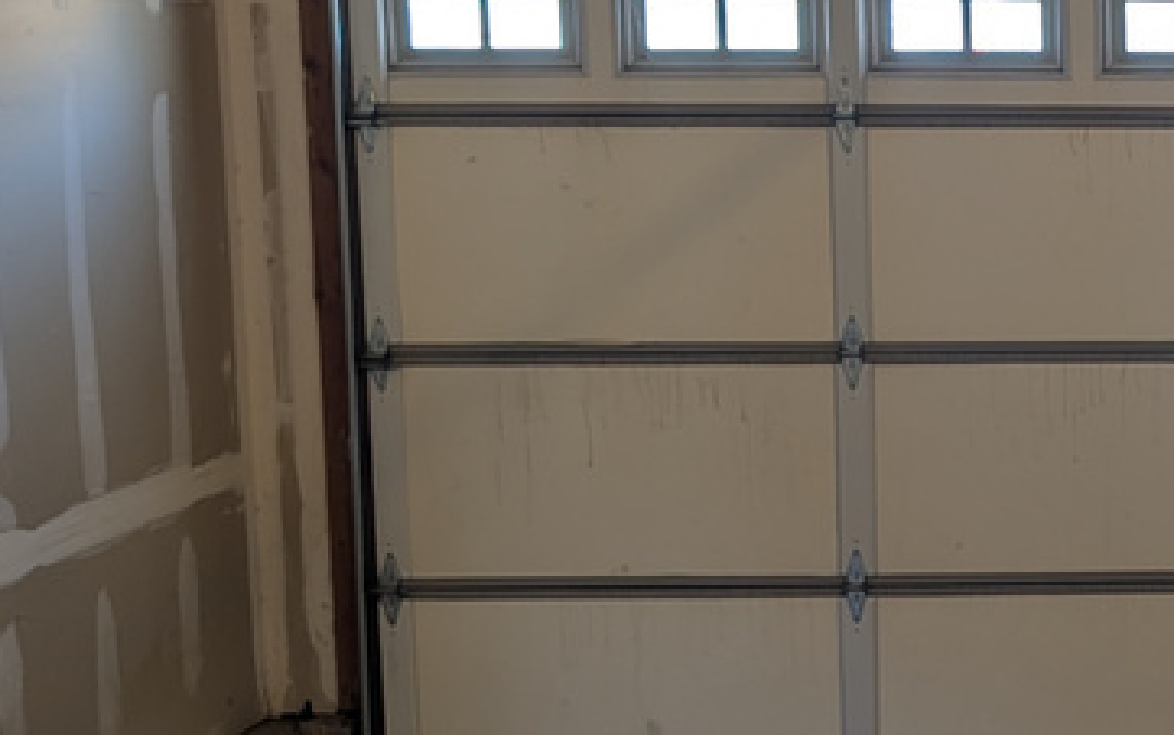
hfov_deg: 25.5
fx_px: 2305
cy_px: 377
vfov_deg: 18.1
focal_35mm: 72
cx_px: 1431
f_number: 1.68
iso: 34
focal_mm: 6.9
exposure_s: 1/40
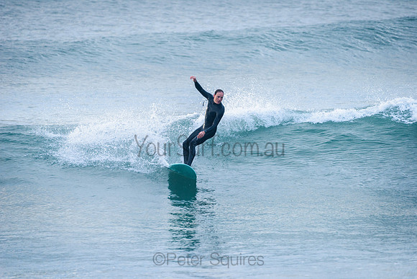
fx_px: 5825
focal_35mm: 503
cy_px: 140
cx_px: 208
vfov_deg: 2.7
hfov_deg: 4.1
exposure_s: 1/1000
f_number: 5.6
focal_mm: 500
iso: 560
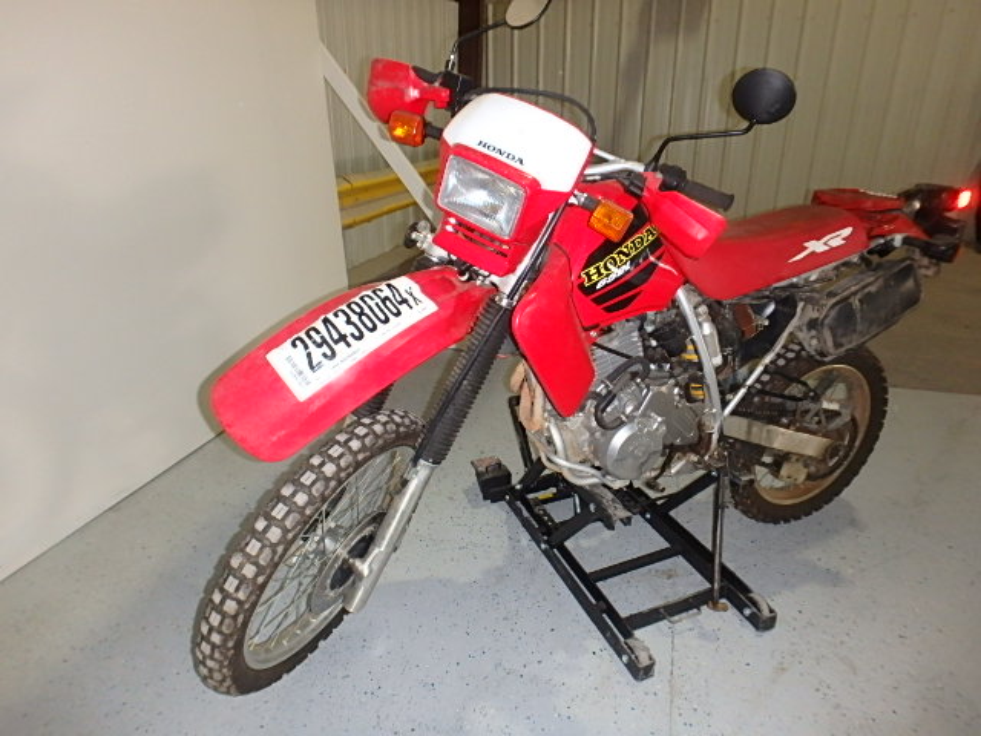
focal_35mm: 21
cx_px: 490
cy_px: 368
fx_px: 595
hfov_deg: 79.0
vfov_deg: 63.4
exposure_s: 1/30
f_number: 3.5
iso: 400
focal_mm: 3.7
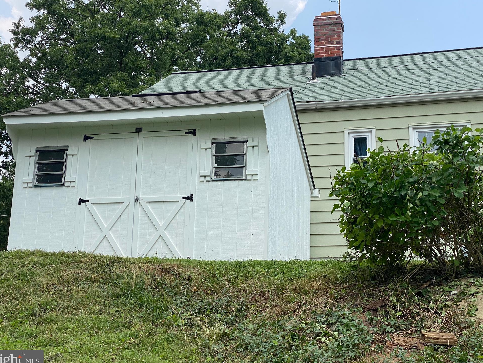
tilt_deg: +12.2
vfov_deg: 26.6
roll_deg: -0.9
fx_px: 767
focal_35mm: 55
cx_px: 237
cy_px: 178
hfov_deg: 34.9
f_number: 2
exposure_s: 1/1653
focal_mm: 6
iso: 20
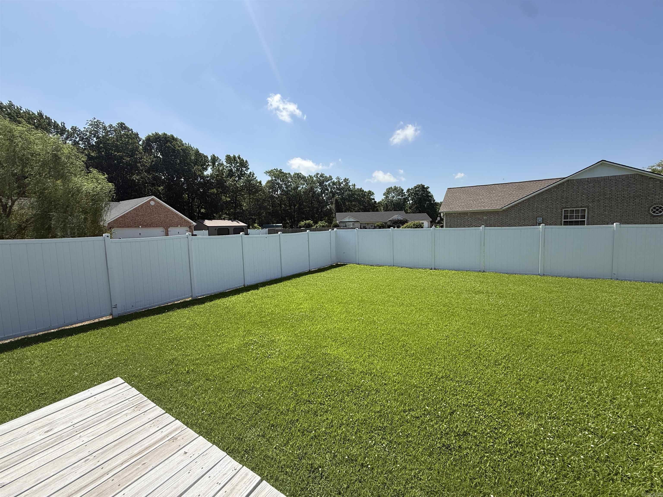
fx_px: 268
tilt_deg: -3.8
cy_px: 248
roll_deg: +1.4
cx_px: 332
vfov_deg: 85.7
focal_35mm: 14
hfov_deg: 102.1
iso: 50
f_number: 2.2
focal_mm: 2.22
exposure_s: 1/1901
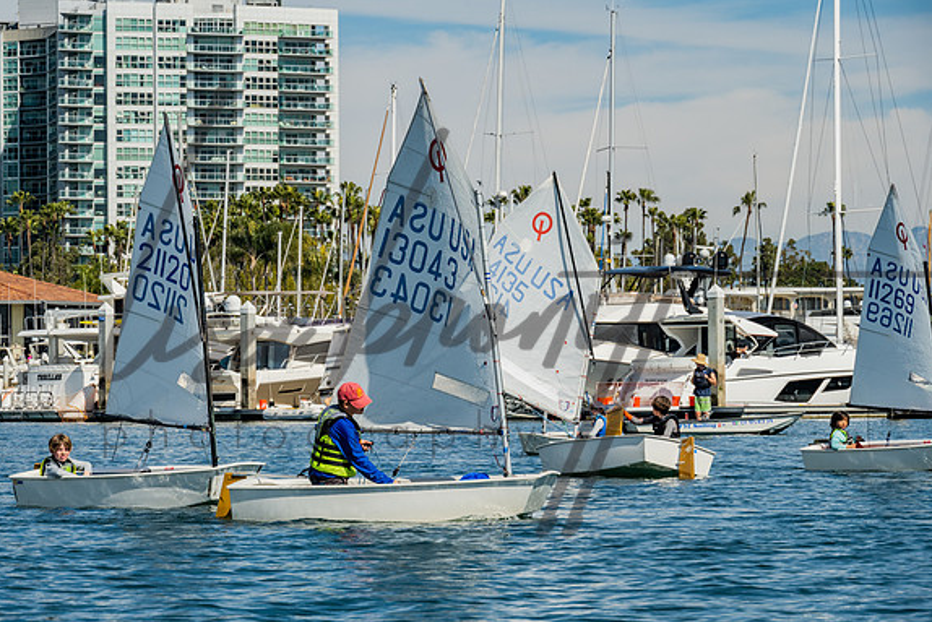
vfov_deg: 8.6
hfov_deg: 12.9
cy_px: 335
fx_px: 4117
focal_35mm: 159
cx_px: 408
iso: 250
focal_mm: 140
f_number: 10
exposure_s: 1/320
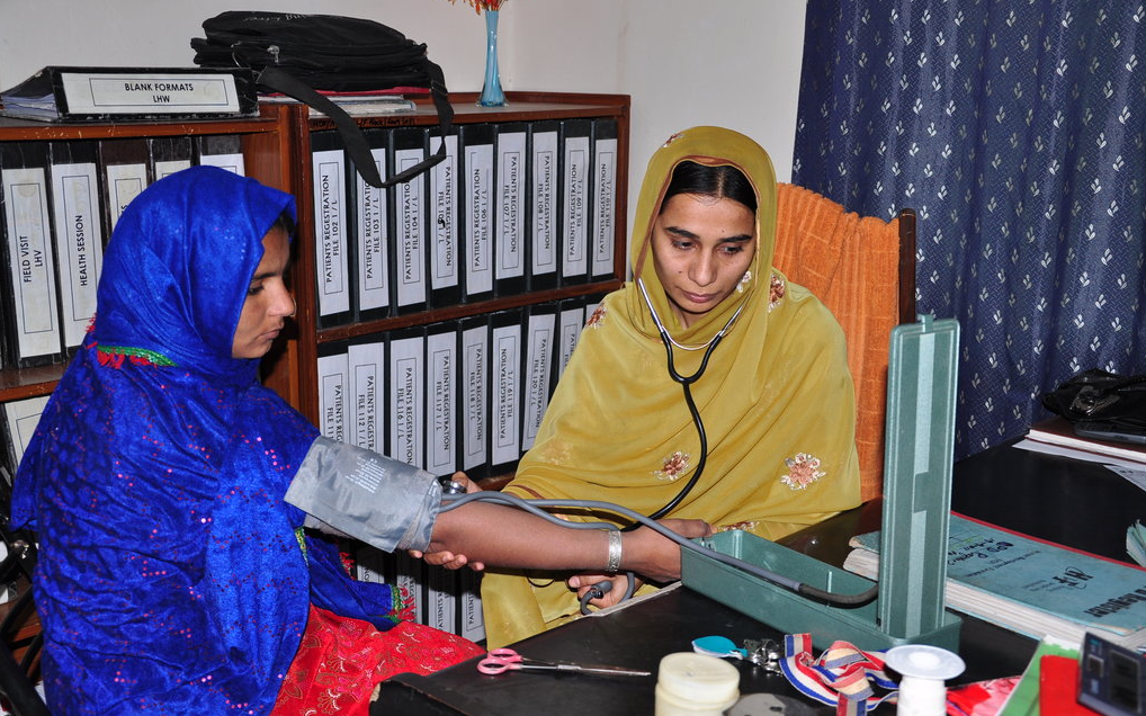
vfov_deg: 29.9
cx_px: 573
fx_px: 1343
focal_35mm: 43
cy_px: 366
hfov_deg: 46.2
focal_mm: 28
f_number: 4
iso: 200
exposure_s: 1/60
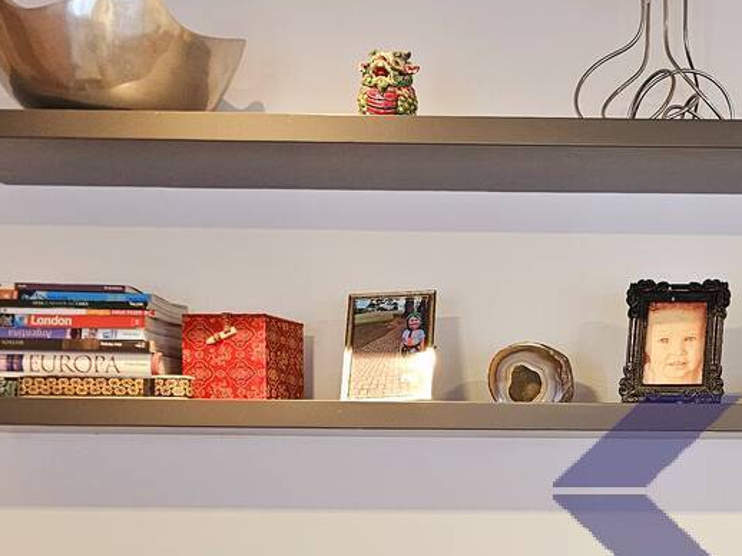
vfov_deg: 22.2
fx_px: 1371
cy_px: 530
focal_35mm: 64
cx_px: 798
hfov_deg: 27.9
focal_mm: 6.3
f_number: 1.7
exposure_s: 1/120
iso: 500
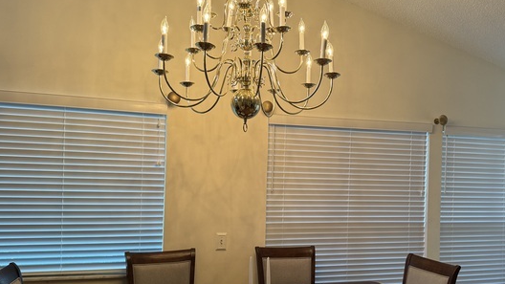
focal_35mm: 33
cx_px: 269
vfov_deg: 35.4
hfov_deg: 59.4
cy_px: 181
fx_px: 442
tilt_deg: -0.7
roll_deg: -1.8
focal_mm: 6.86
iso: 160
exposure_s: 1/60
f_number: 1.78
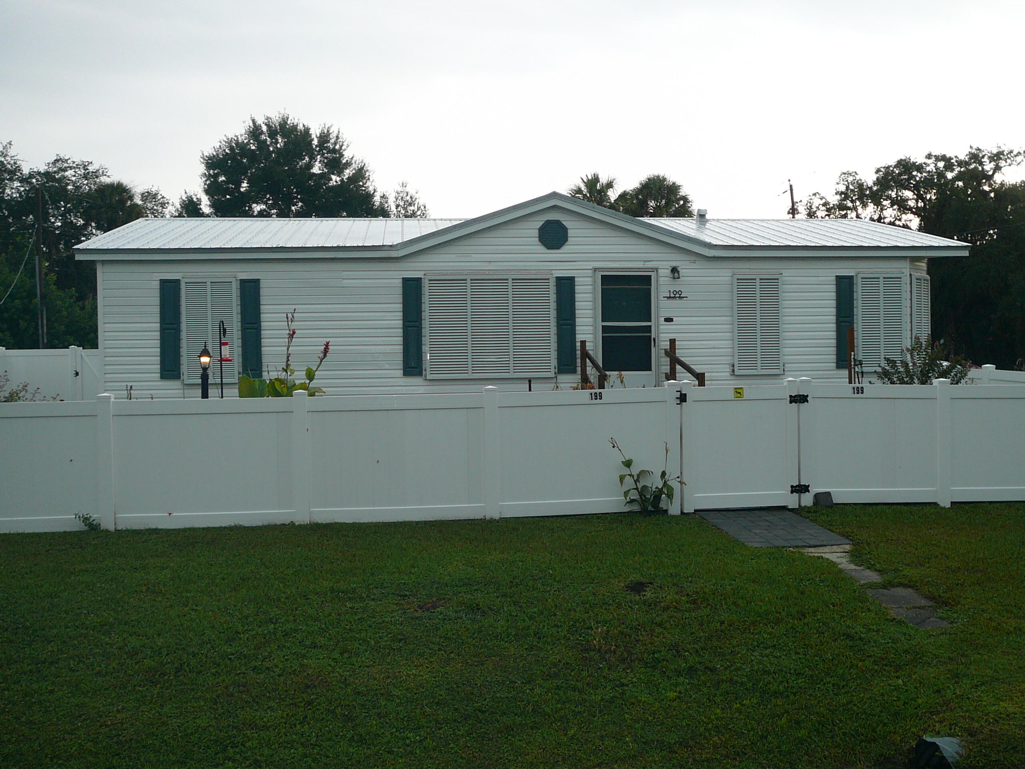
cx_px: 512
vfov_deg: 40.7
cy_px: 384
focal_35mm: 35
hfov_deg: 52.6
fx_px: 1036
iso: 80
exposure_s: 1/80
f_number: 2.8
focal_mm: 5.2
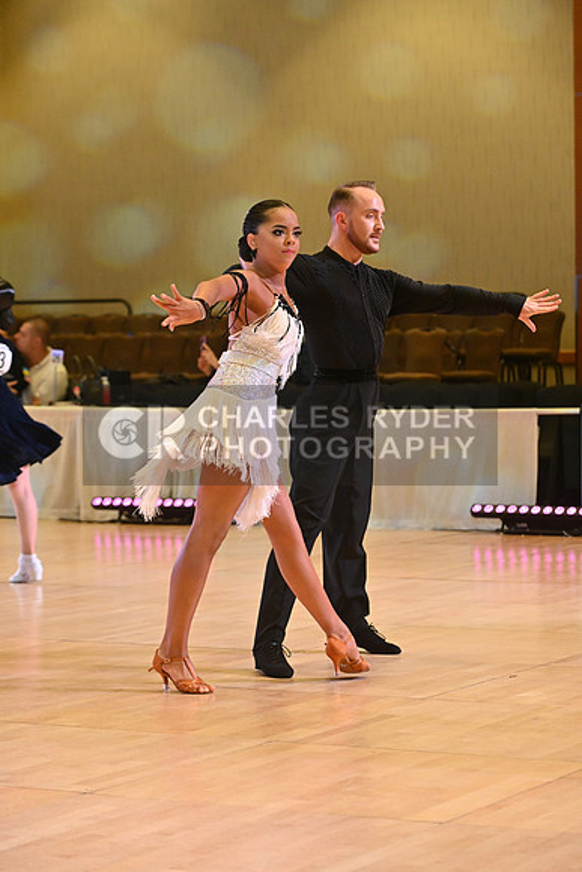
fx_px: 2545
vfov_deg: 19.5
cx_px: 291
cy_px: 436
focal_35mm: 105
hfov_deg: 13.0
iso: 4000
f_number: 5.6
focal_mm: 105
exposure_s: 1/400
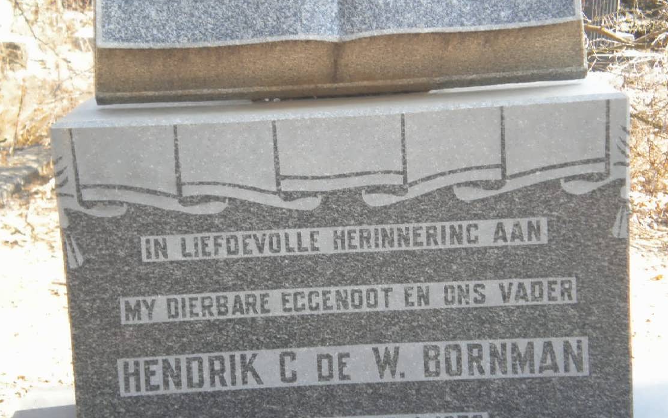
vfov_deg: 16.7
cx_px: 332
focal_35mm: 78
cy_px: 247
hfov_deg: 26.5
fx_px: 1420
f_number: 4.6
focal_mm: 12.3
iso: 80
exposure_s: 1/78
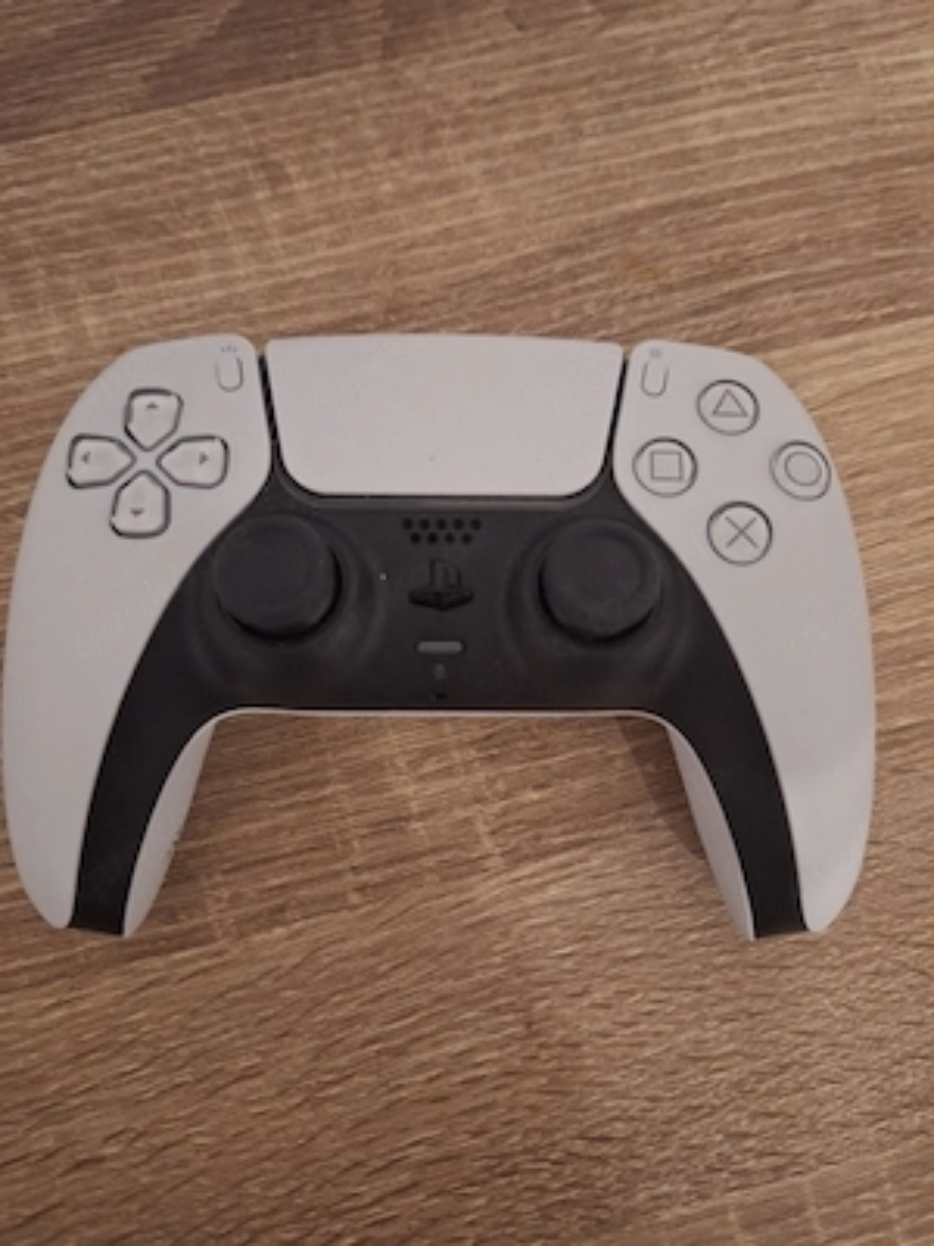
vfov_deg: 73.9
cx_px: 467
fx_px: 827
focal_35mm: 23
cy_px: 623
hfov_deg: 58.9
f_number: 1.8
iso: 800
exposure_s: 1/20
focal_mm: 5.54
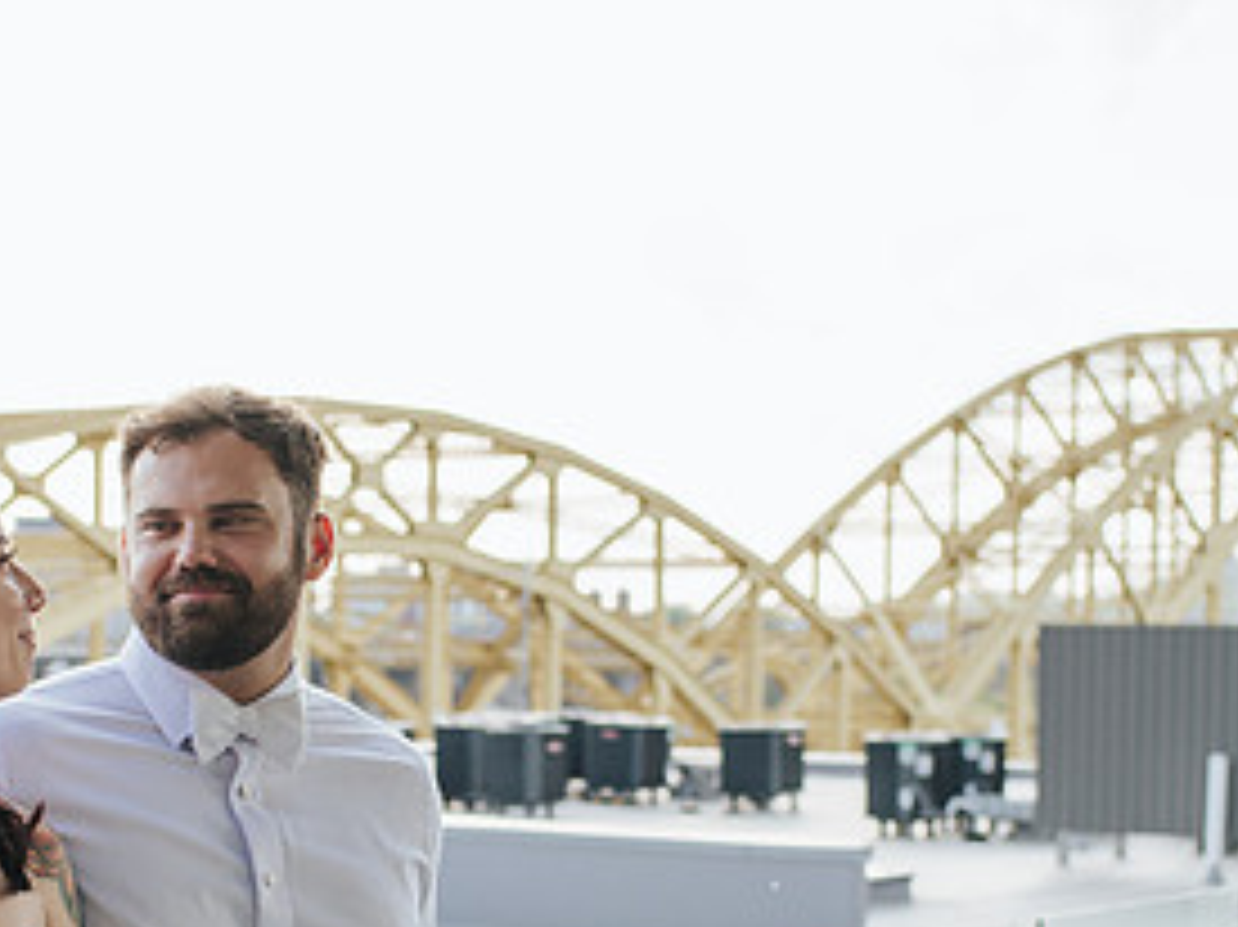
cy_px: 774
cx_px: 387
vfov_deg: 17.4
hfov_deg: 23.2
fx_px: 3003
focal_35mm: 84
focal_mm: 35
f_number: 3.2
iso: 100
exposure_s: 1/640
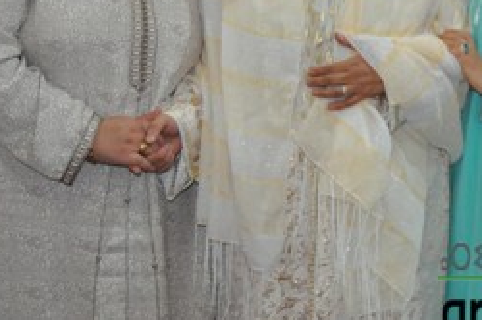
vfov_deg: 15.1
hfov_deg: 21.6
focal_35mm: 88
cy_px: -16
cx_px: 561
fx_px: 1180
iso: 800
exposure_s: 1/60
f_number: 3.8
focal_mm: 23
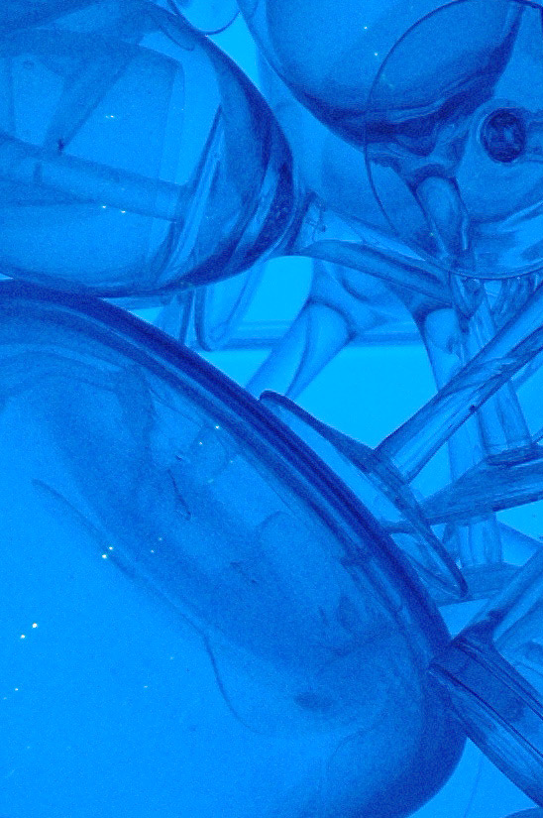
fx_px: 8687
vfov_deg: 5.4
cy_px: 462
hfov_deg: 3.6
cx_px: -333
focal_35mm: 383
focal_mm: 70
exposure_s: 1/100
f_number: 4.5
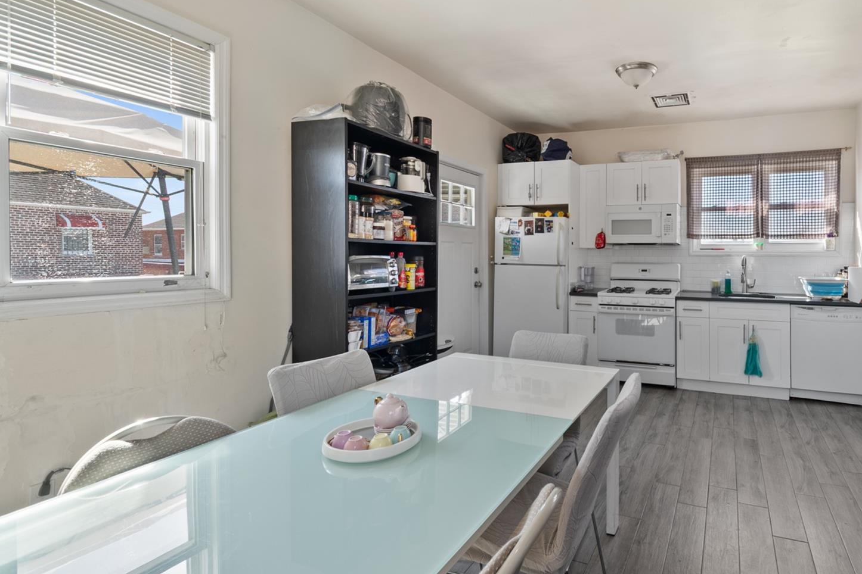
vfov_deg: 70.2
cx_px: 582
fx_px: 407
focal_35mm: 17
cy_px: 256
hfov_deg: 89.6
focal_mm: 8
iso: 100
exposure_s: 1/6
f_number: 8
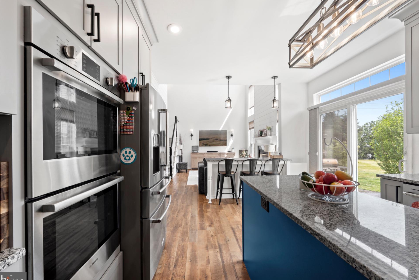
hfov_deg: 100.4
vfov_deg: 77.3
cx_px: 202
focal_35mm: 15
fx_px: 175
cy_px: 138
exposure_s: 1/5
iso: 250
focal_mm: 14
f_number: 10
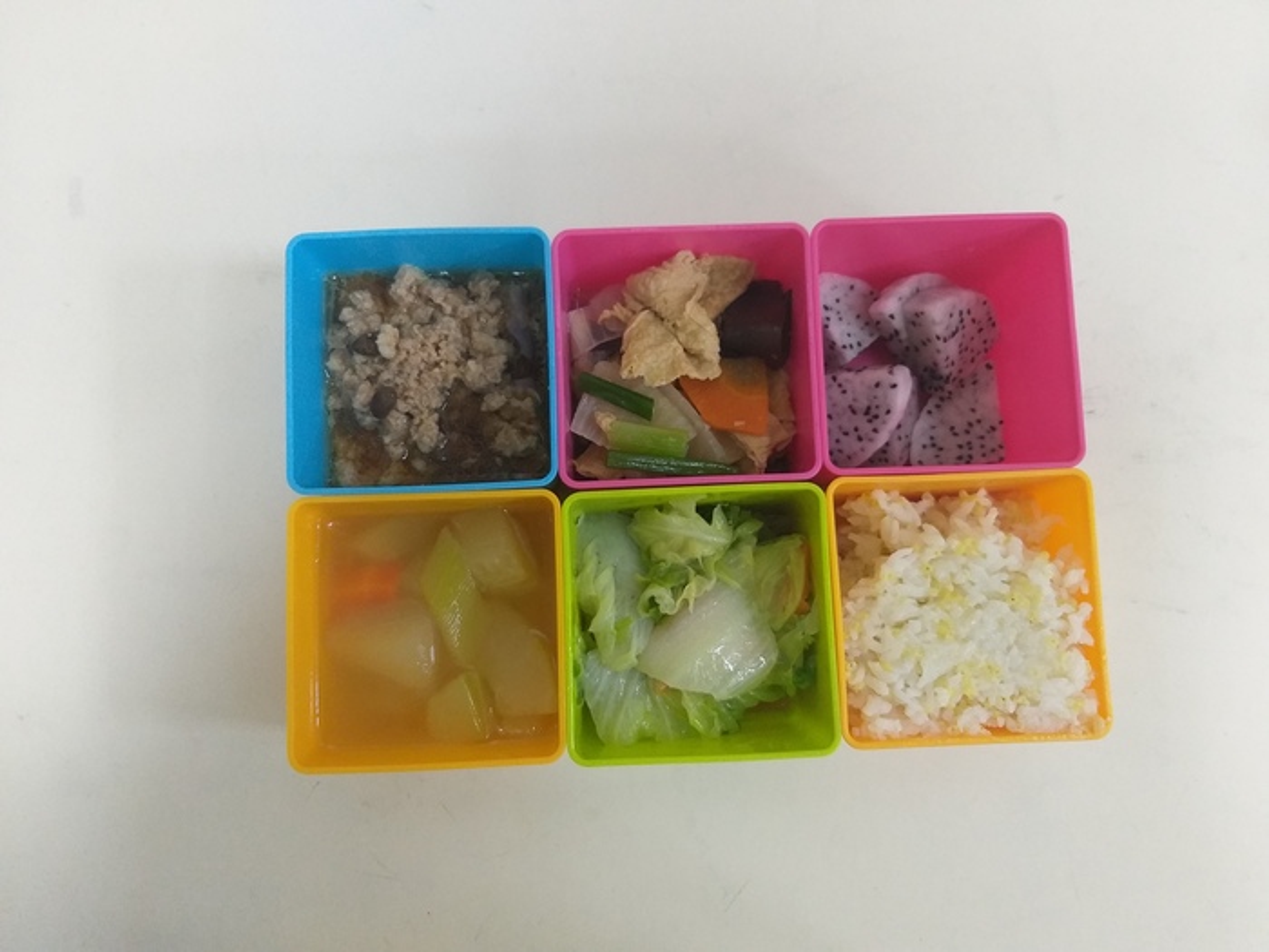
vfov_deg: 53.1
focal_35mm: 26
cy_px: 476
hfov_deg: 67.3
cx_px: 634
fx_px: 953
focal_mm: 3.93
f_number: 1.7
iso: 200
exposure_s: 1/60
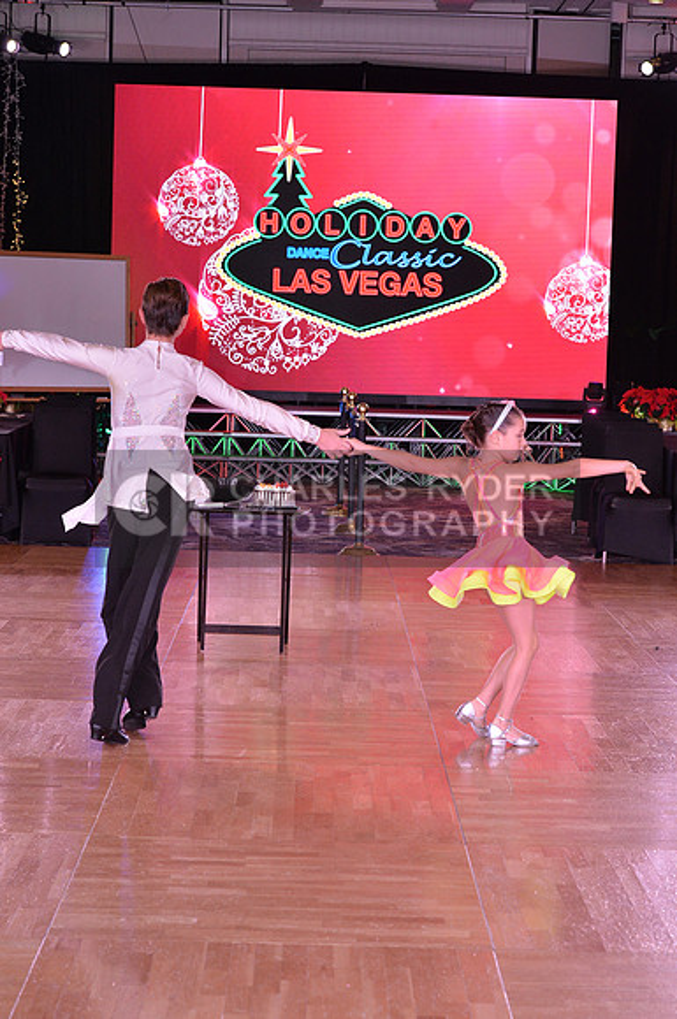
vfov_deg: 23.9
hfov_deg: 16.0
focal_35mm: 85
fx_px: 2405
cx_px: 338
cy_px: 510
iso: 2000
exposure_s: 1/250
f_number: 6.3
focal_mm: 85
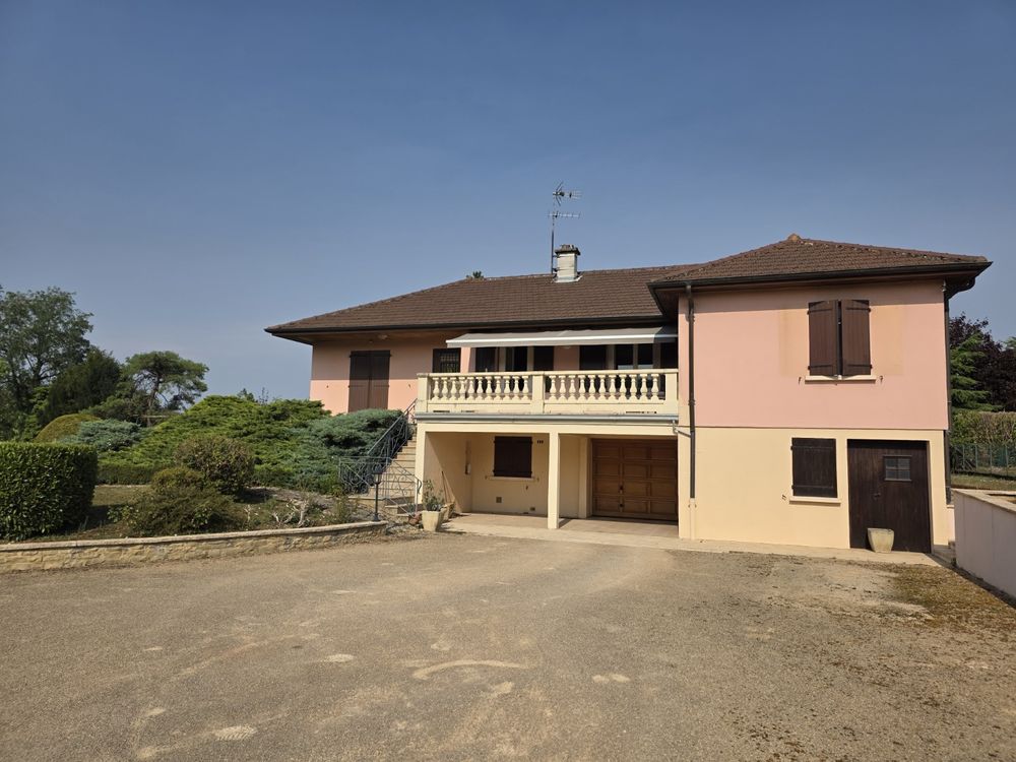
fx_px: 675
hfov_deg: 73.9
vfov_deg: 58.9
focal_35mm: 23
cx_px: 508
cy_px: 381
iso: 64
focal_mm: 6.3
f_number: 1.7
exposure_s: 1/7944
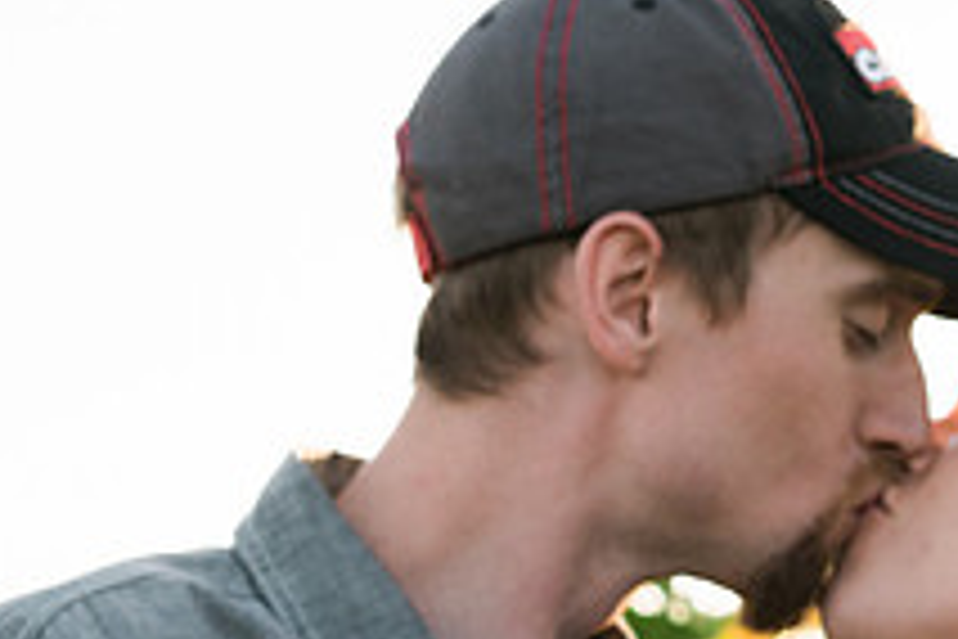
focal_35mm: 231
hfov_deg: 8.9
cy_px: 650
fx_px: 6147
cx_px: 886
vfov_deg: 5.9
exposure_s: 1/320
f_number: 5.6
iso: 320
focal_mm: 85
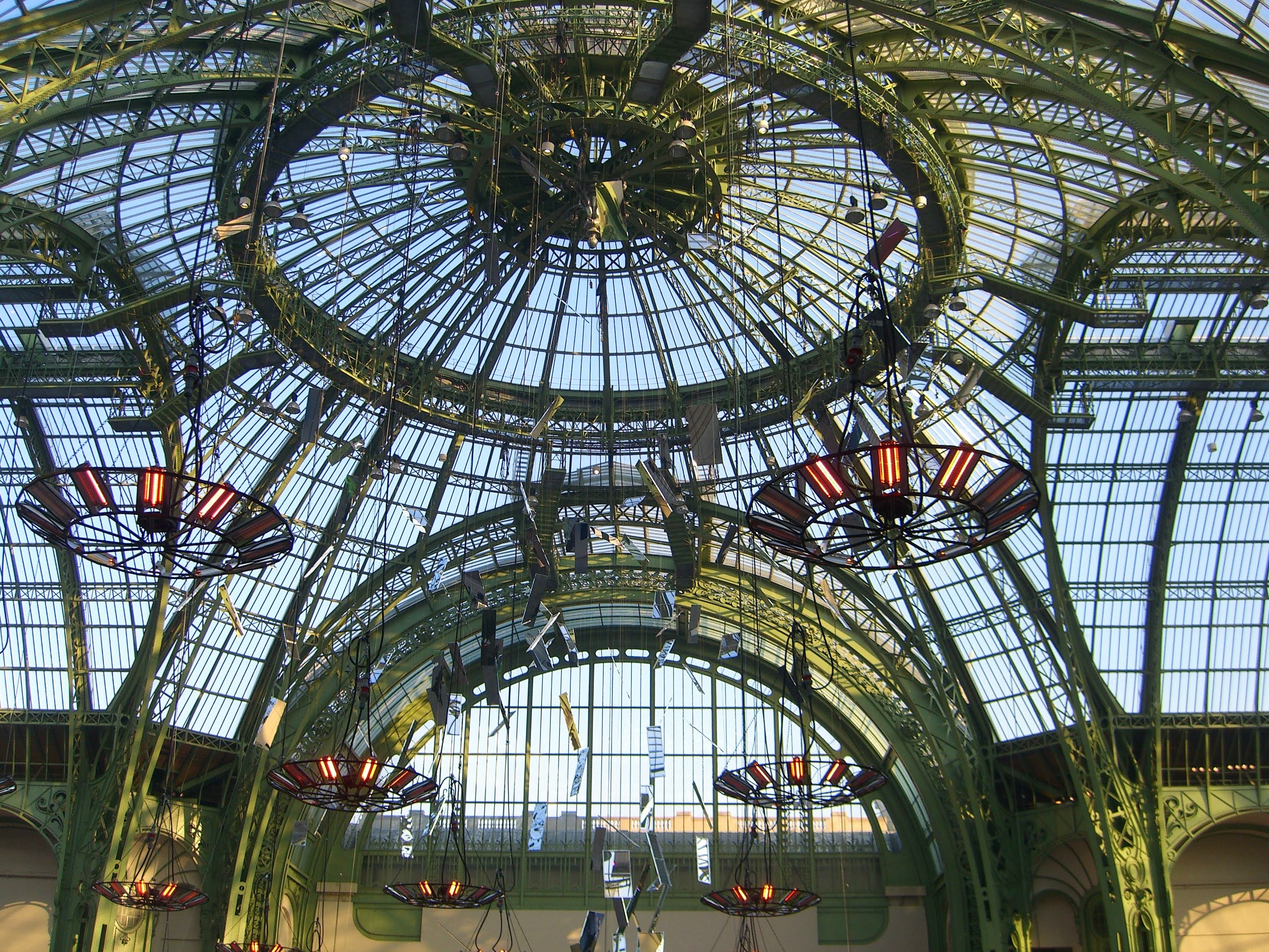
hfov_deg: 49.0
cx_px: 634
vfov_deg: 37.7
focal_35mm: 38
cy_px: 476
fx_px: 1393
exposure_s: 1/200
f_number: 2.8
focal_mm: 7.9
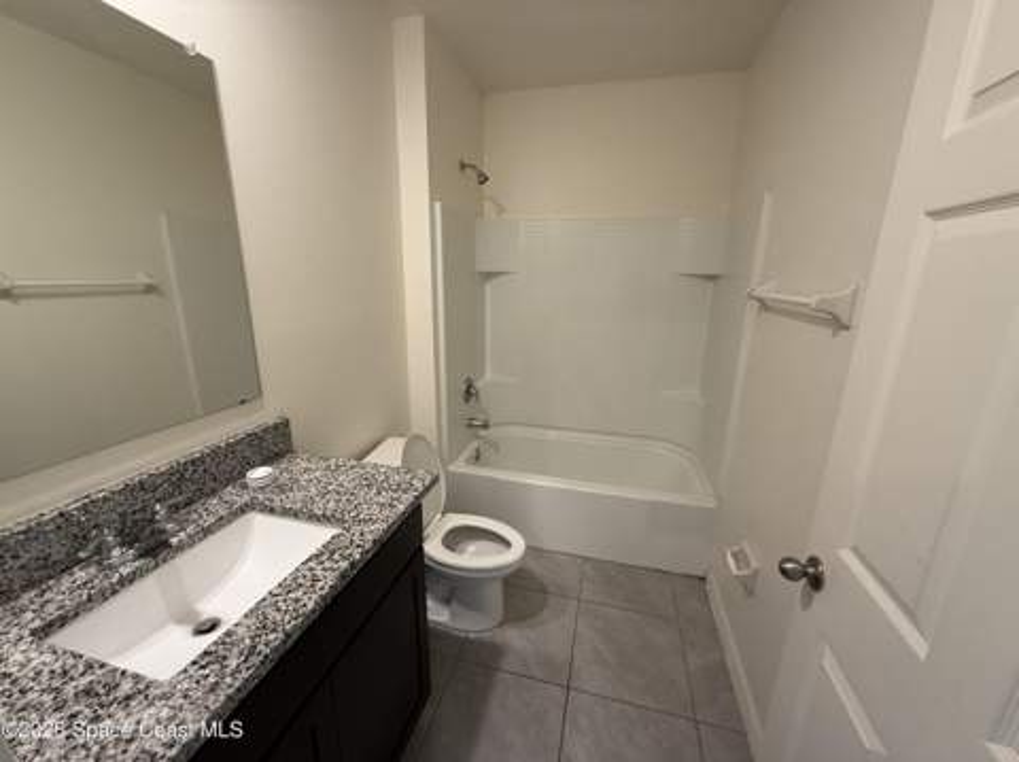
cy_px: 381
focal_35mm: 14
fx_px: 412
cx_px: 510
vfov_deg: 85.6
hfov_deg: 102.1
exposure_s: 1/60
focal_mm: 2.22
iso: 200
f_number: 2.2
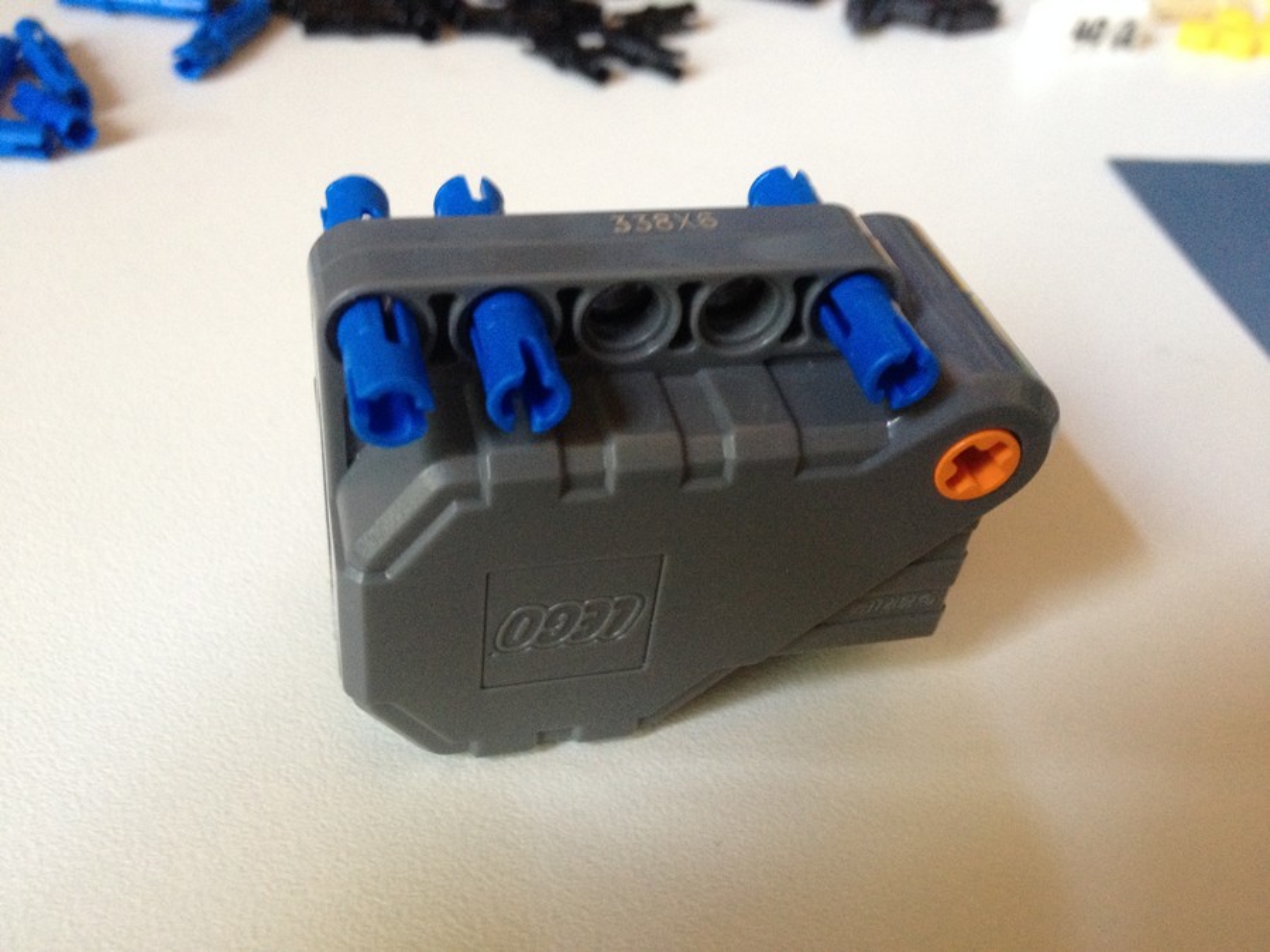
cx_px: 635
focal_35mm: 35
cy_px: 476
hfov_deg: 52.6
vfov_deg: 40.7
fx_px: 1284
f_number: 2.4
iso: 250
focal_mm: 4.28
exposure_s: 1/20
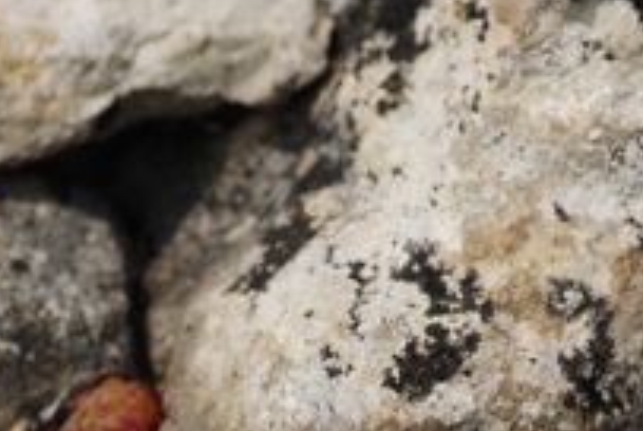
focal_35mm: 503
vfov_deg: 2.7
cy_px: 631
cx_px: 415
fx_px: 8997
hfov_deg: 4.1
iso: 100
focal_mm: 85
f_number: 9
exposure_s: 1/250
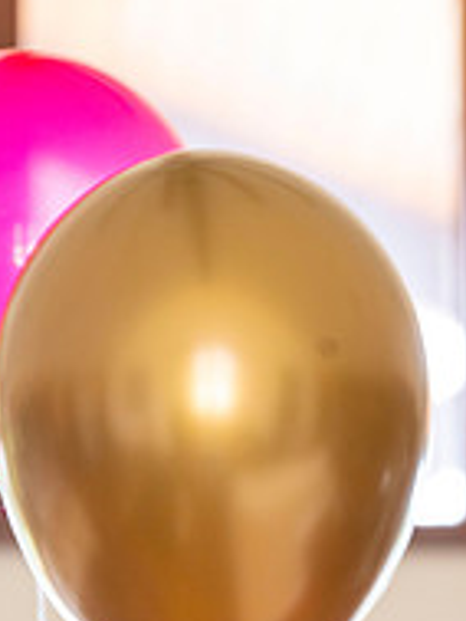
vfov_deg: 8.5
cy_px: 674
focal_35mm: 231
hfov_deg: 6.4
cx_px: 315
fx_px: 4142
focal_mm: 101
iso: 800
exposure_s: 1/100
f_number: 5.6
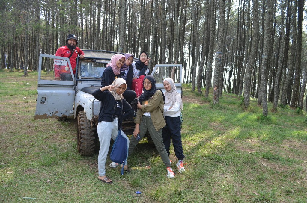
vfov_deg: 47.7
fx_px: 230
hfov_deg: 67.5
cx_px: 154
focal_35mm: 27
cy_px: 102
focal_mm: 18
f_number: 5.6
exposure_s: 1/125
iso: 200
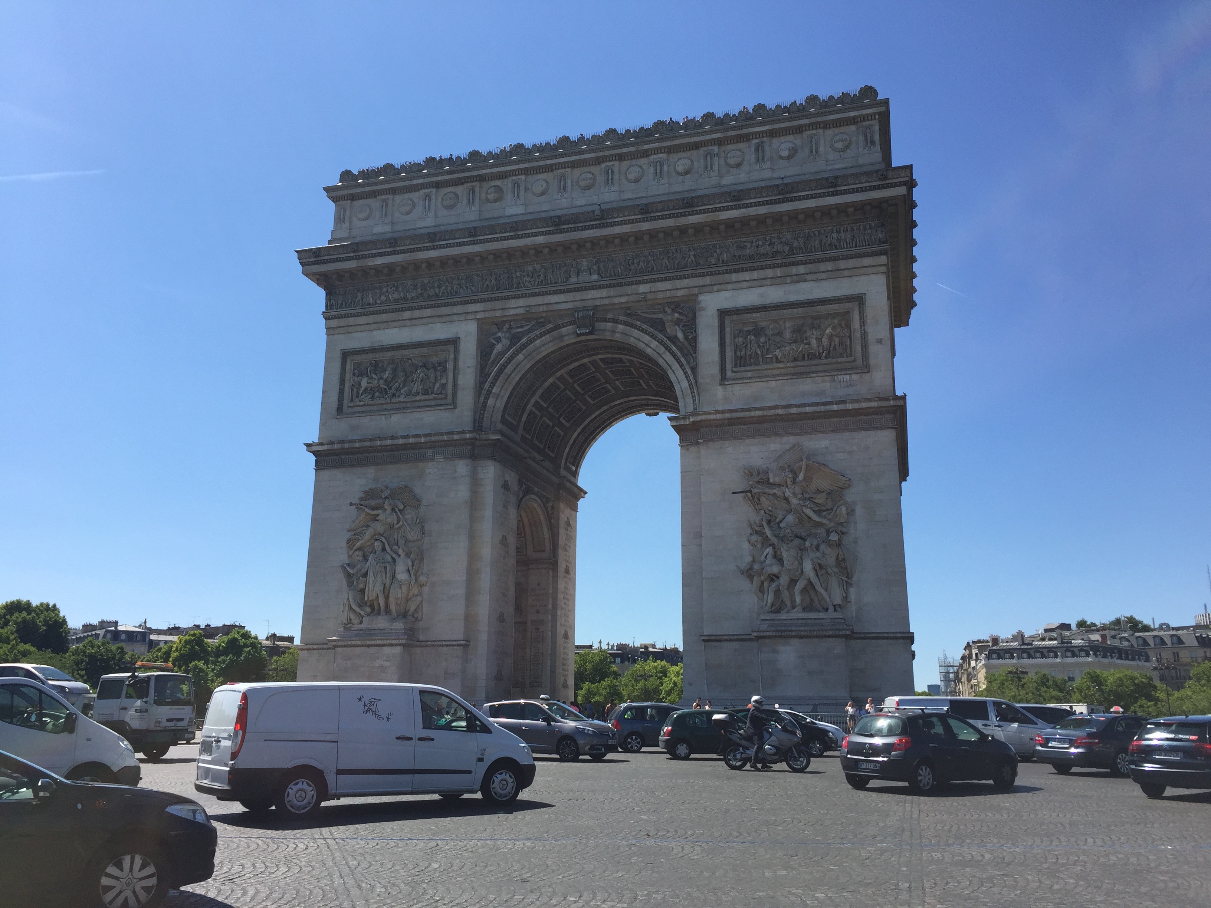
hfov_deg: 61.7
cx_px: 606
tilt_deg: +15.3
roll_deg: -1.7
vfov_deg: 48.2
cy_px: 454
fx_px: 1015
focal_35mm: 29
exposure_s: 1/1980
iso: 32
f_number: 2.2
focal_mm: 4.15
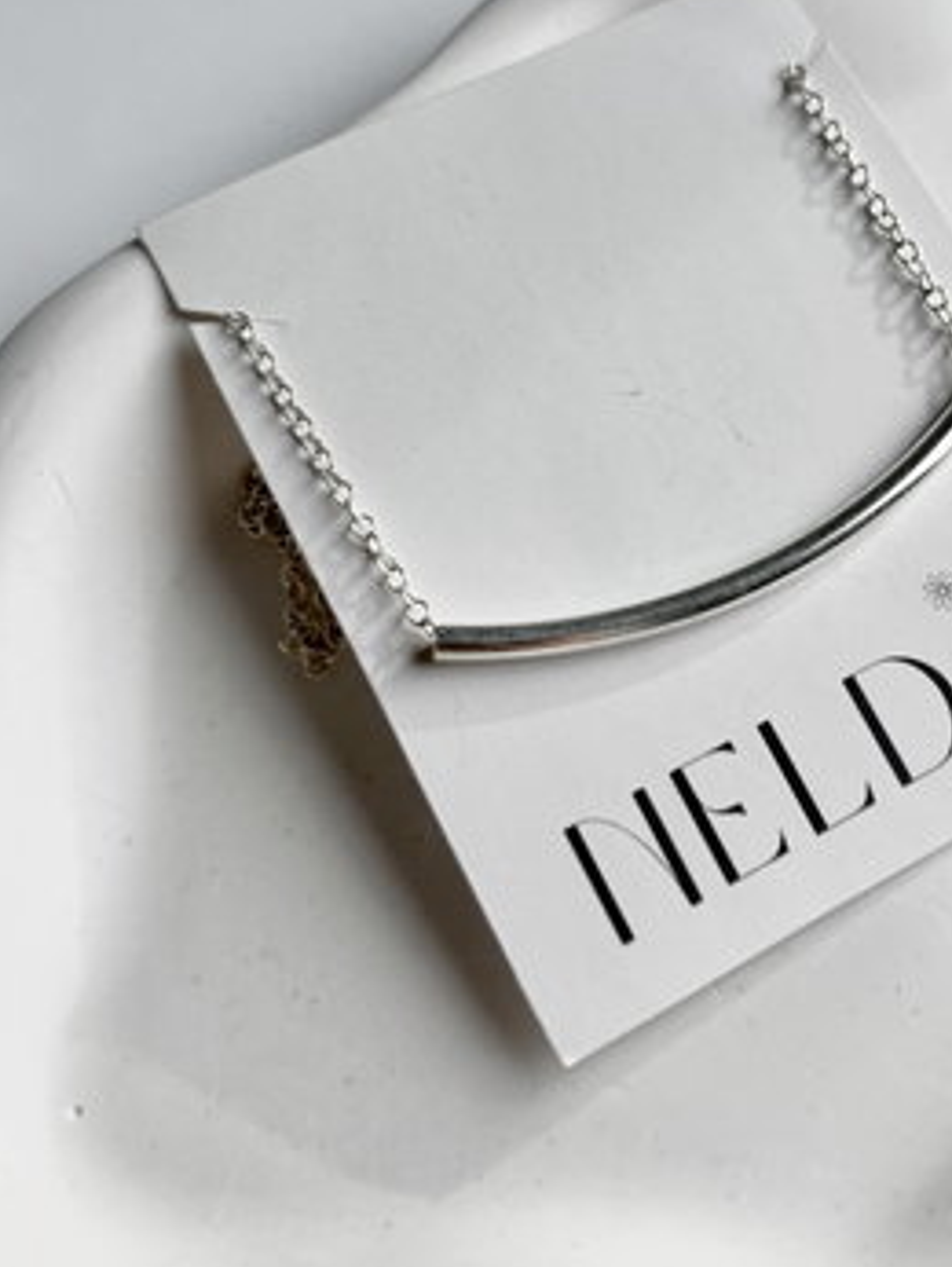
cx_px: 659
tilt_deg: -63.2
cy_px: 514
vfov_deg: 46.5
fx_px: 1465
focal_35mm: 40
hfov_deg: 35.5
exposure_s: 1/920
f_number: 1.6
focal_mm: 5.1
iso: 50
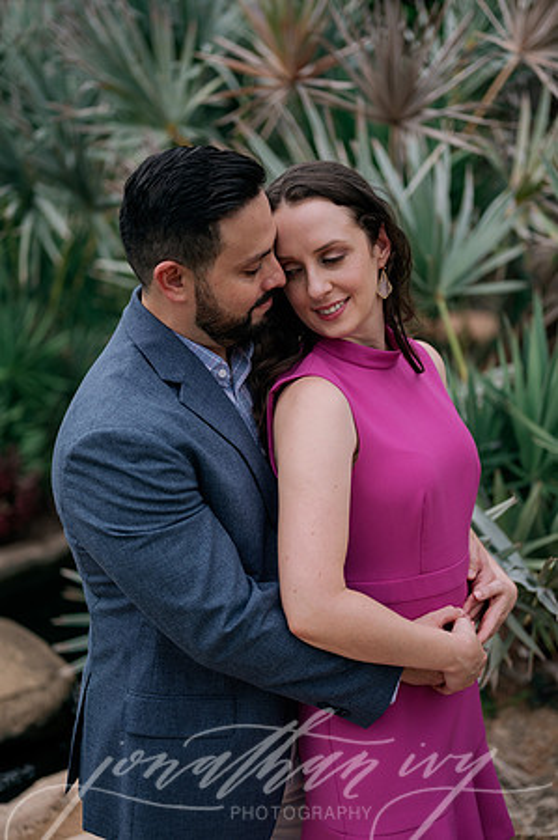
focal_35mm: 50
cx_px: 279
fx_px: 1165
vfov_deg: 39.6
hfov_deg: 26.9
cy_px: 420
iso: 80
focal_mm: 50
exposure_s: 1/400
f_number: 2
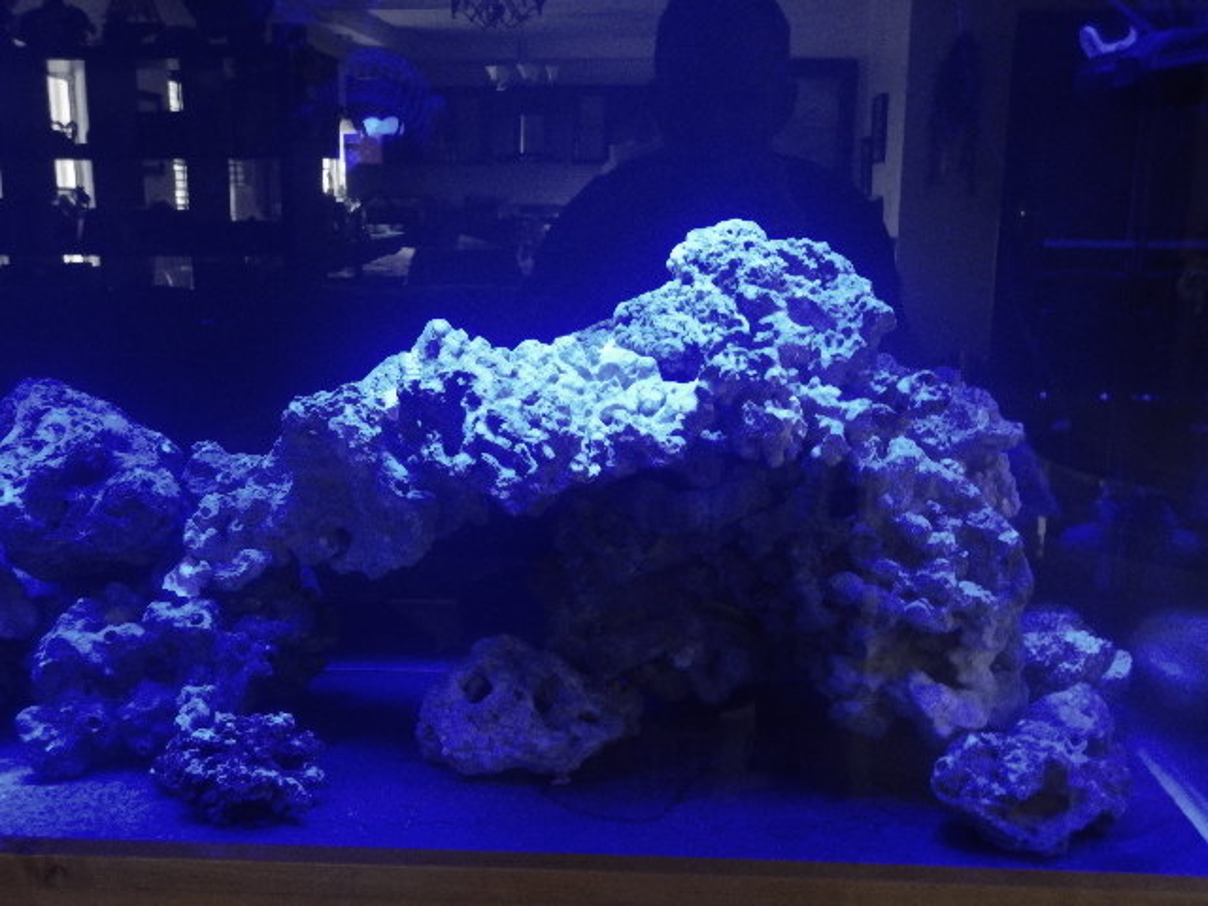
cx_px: 604
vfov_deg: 41.8
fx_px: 1187
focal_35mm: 34
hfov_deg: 54.0
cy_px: 453
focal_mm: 6.1
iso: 200
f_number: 4.2
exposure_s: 1/2.5
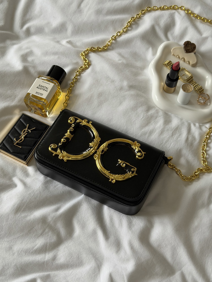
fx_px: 392
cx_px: 106
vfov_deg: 39.7
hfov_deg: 30.3
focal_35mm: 48
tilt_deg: -64.7
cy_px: 141
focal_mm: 6.76
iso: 250
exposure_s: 1/60
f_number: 1.78
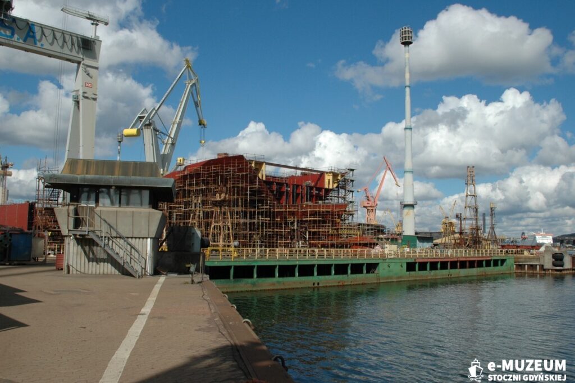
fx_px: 527
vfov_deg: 39.9
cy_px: 192
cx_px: 288
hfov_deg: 57.3
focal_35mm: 33
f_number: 20
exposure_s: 1/125
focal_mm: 22
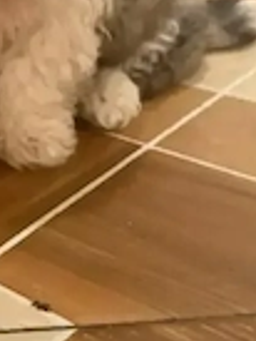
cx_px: -37
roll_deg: -1.3
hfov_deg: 20.0
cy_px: 67
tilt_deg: -18.6
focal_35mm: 70
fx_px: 689
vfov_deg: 27.2
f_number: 1.78
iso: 250
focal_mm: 6.76
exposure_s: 1/60
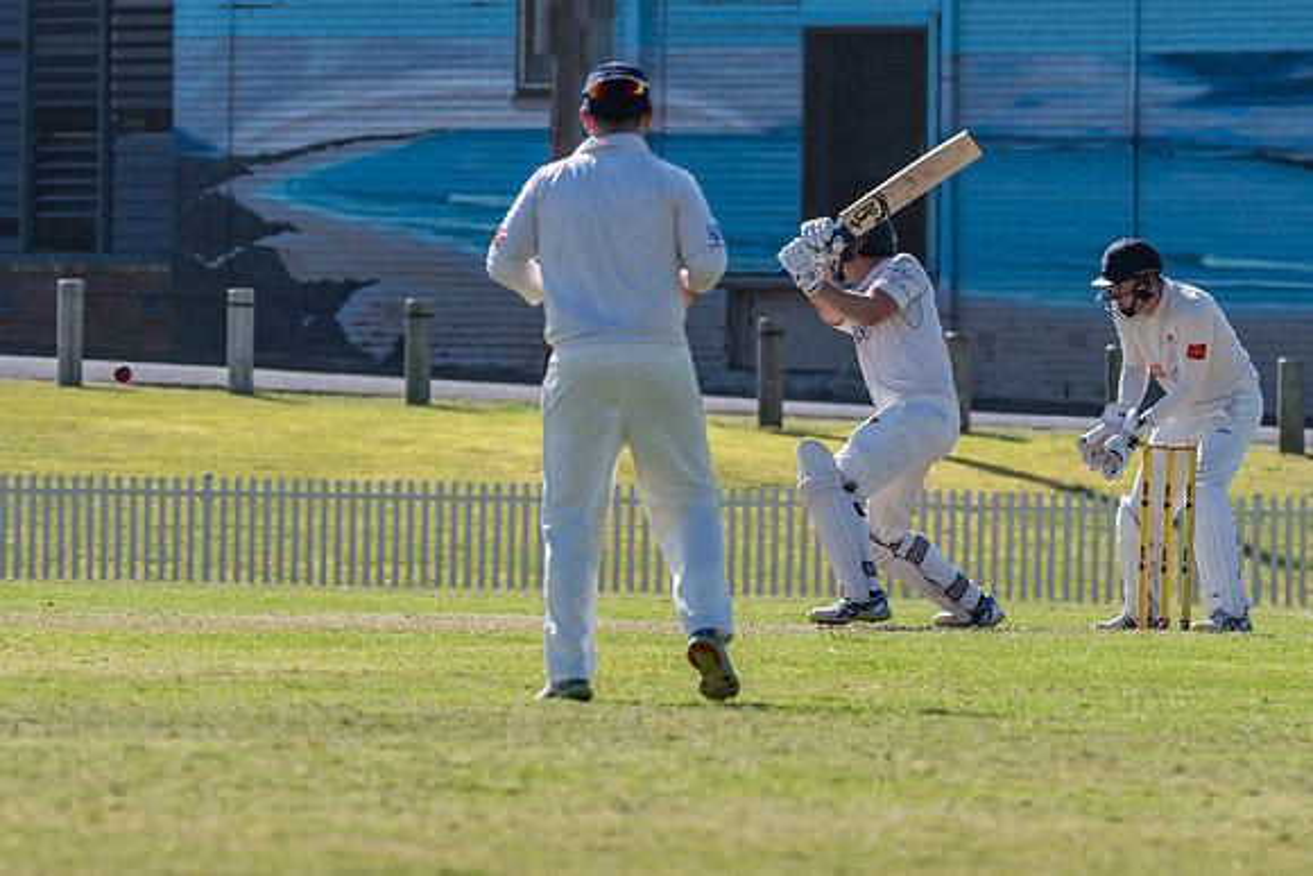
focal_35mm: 517
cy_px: 419
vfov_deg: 2.7
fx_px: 18872
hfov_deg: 4.0
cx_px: 859
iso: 640
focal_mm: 240
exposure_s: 1/2000
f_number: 7.1
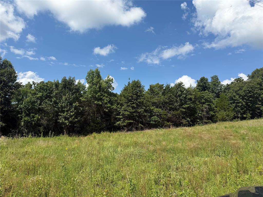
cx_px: 132
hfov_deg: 71.6
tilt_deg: +8.3
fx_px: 182
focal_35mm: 24
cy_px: 98
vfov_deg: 56.8
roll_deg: +1.3
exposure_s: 1/4167
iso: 80
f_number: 1.78
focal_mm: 6.76
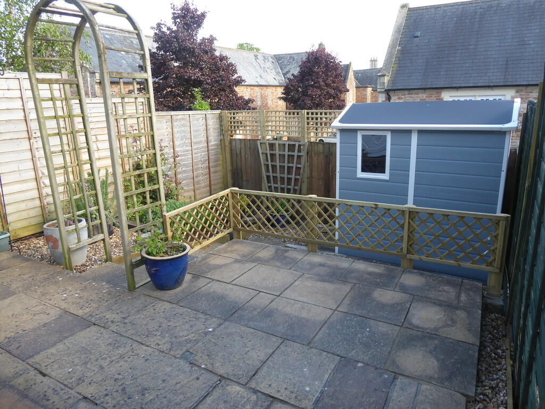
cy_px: 204
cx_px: 272
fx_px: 394
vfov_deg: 54.9
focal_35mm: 25
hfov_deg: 69.4
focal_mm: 4.3
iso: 80
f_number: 3.3
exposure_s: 1/80
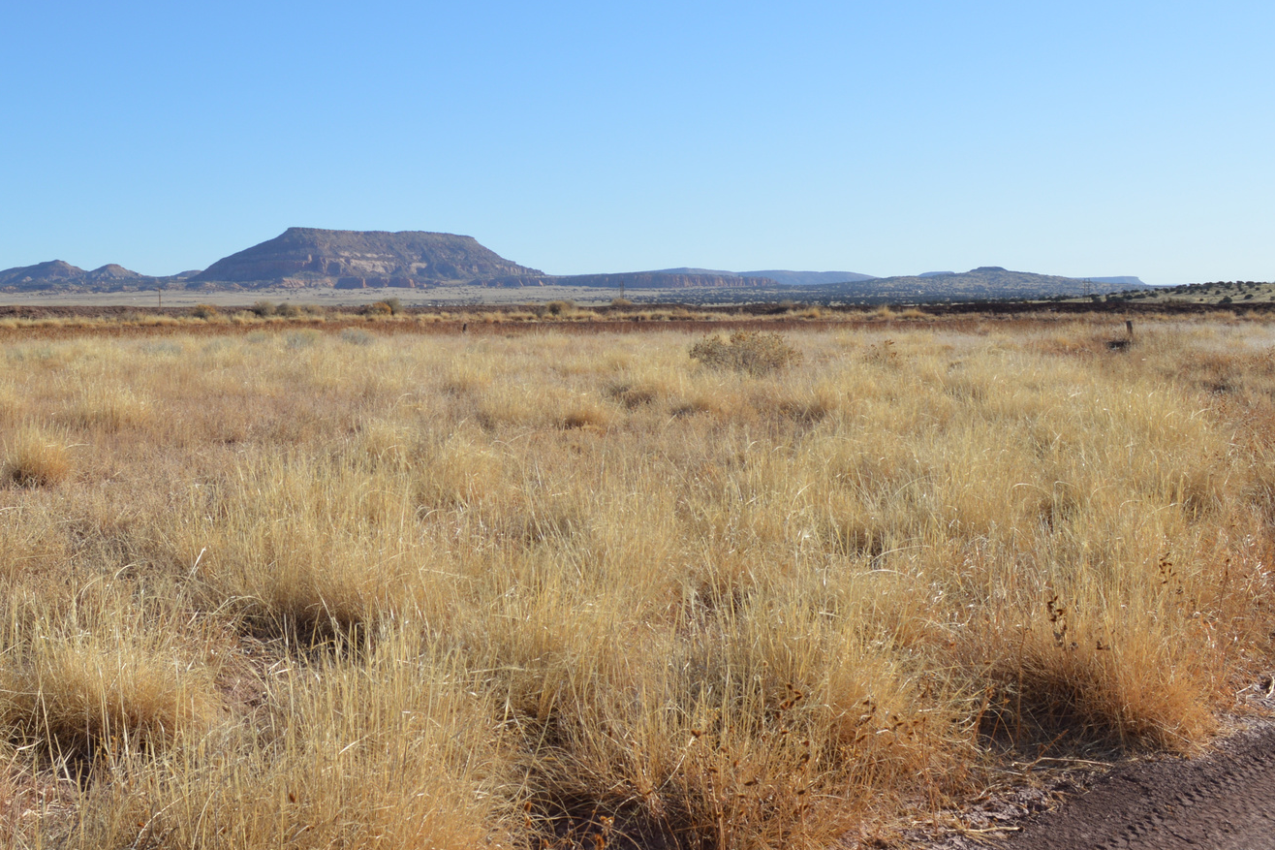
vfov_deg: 31.9
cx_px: 506
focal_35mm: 42
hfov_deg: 46.1
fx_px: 1487
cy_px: 385
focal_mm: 18
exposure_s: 1/250
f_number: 8
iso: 100
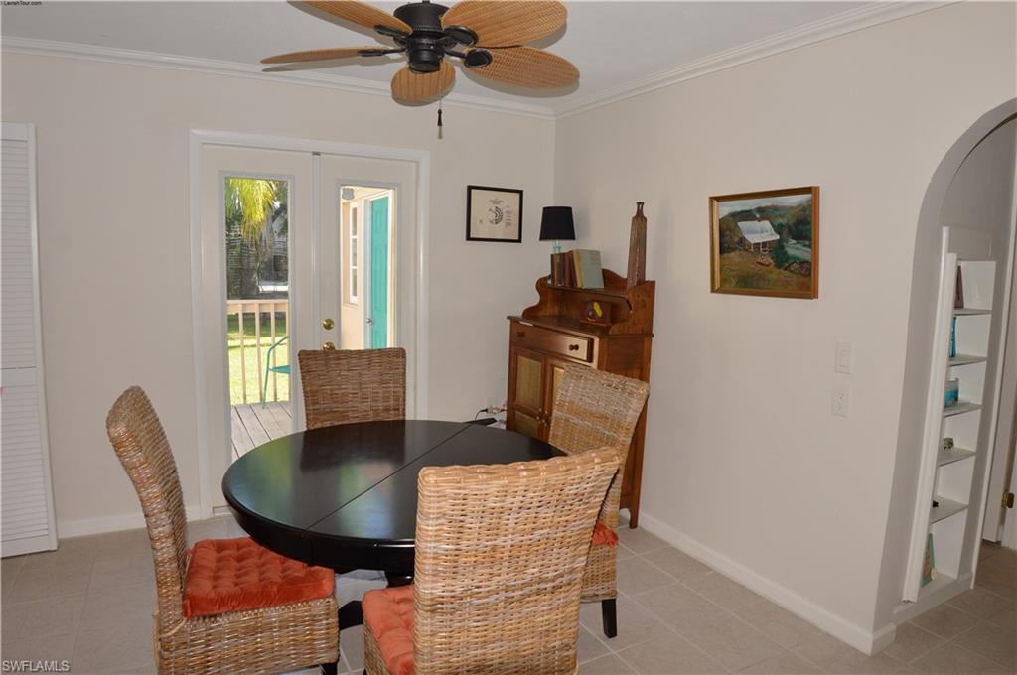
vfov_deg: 56.0
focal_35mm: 22
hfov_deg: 77.4
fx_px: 635
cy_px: 338
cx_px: 508
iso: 400
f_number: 8
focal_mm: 15
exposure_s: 1/100
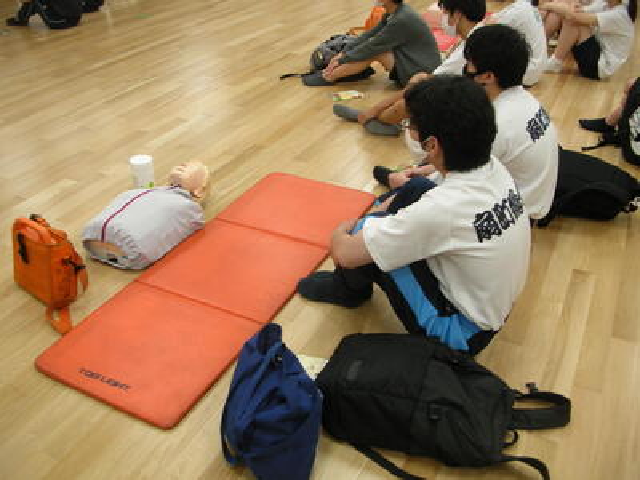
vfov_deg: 40.7
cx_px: 320
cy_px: 240
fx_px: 647
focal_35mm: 35
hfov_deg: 52.6
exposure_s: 1/14.5
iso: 50
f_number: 2.8
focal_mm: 5.8
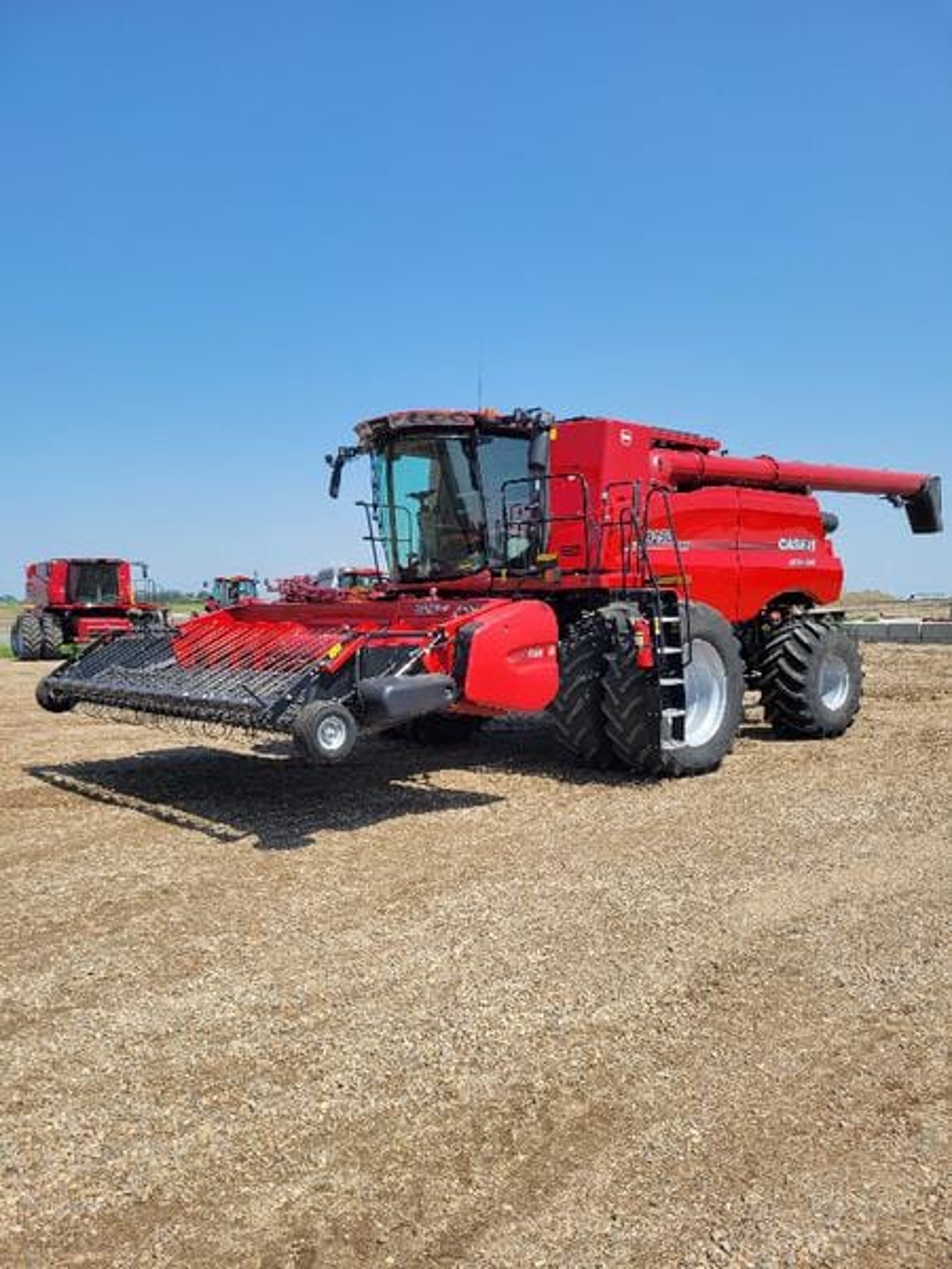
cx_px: 476
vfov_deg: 67.3
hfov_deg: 53.1
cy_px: 634
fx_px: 953
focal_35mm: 26
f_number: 1.8
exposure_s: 1/2000
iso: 40
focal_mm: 5.4
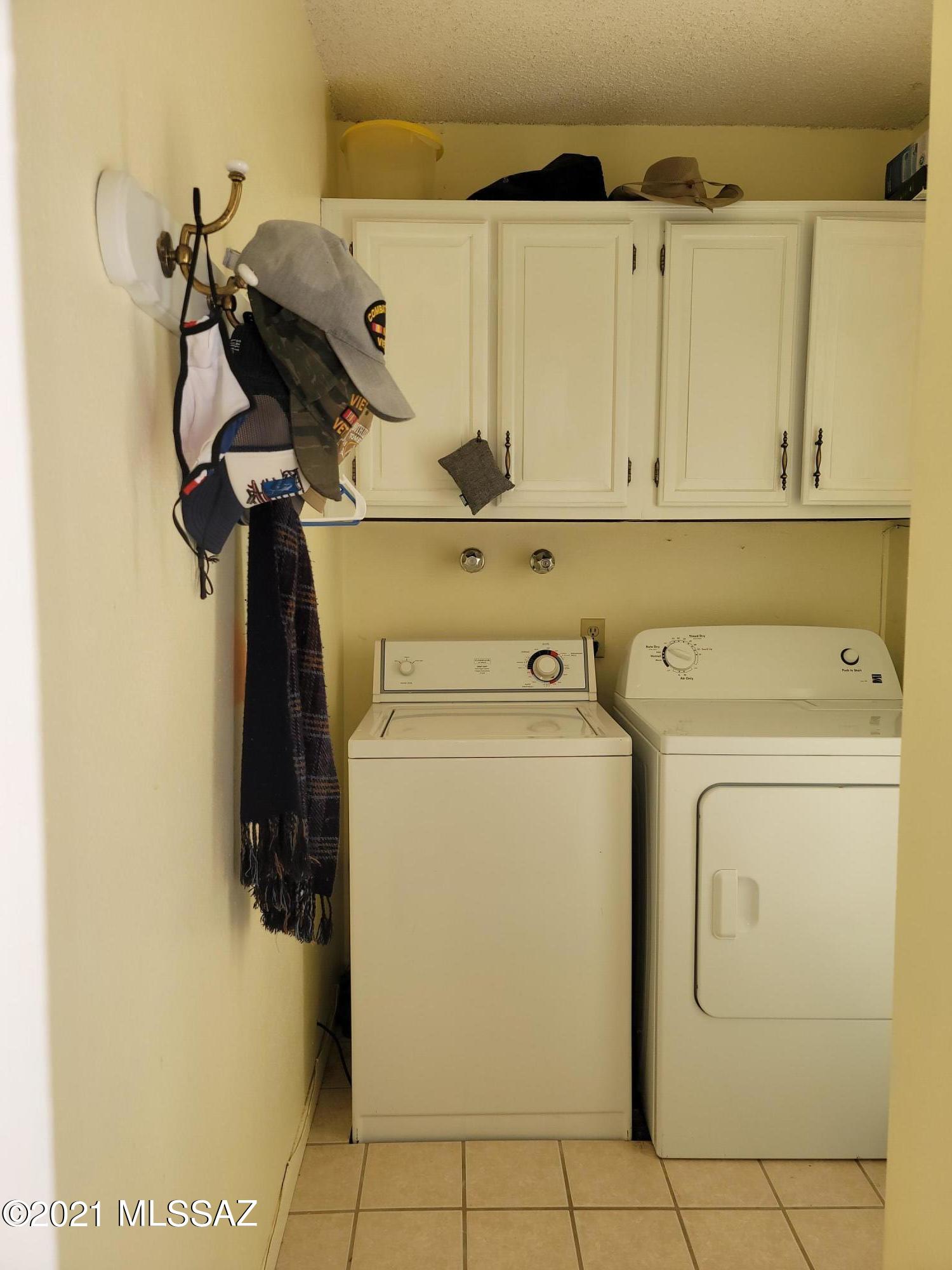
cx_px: 476
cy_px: 635
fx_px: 917
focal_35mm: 25
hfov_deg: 54.9
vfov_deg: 69.4
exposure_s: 1/120
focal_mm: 7
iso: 32
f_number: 1.8
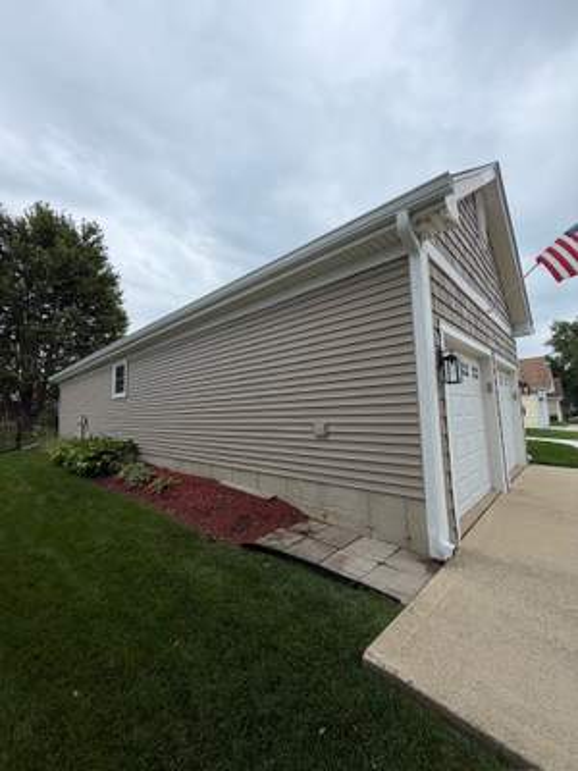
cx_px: 289
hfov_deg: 85.7
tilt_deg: +5.4
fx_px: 312
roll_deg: +1.3
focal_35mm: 14
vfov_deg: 102.1
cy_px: 386
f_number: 2.2
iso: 40
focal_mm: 2.22
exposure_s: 1/770
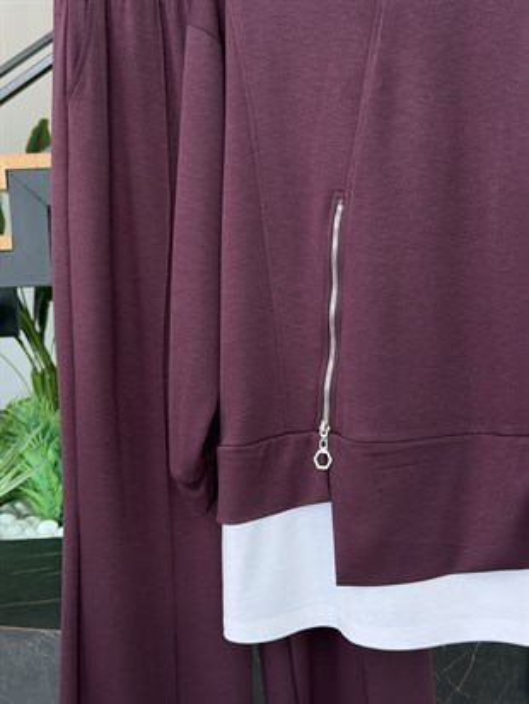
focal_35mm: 48
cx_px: 264
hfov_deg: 30.3
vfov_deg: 39.6
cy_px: 352
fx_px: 978
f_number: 1.78
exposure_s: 1/100
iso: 64
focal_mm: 6.76
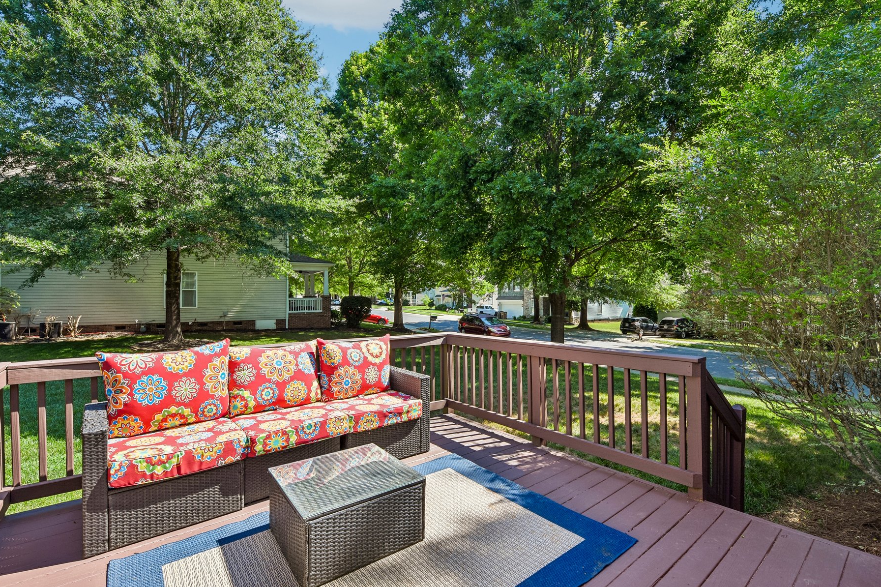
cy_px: 296
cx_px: 466
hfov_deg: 96.6
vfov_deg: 73.7
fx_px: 391
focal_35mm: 16
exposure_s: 1/80
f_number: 11
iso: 200
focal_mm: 14
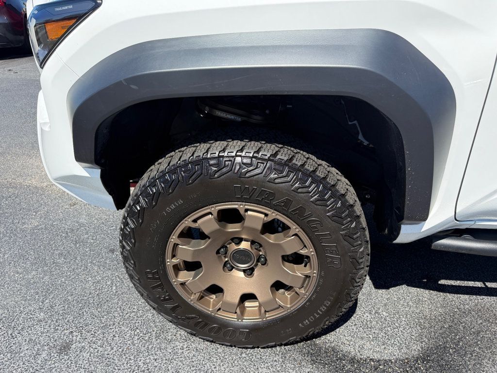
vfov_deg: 56.8
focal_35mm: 24
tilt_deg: -28.4
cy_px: 186
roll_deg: +0.3
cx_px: 248
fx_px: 345
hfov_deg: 71.6
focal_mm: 6.76
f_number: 1.78
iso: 100
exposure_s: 1/2370
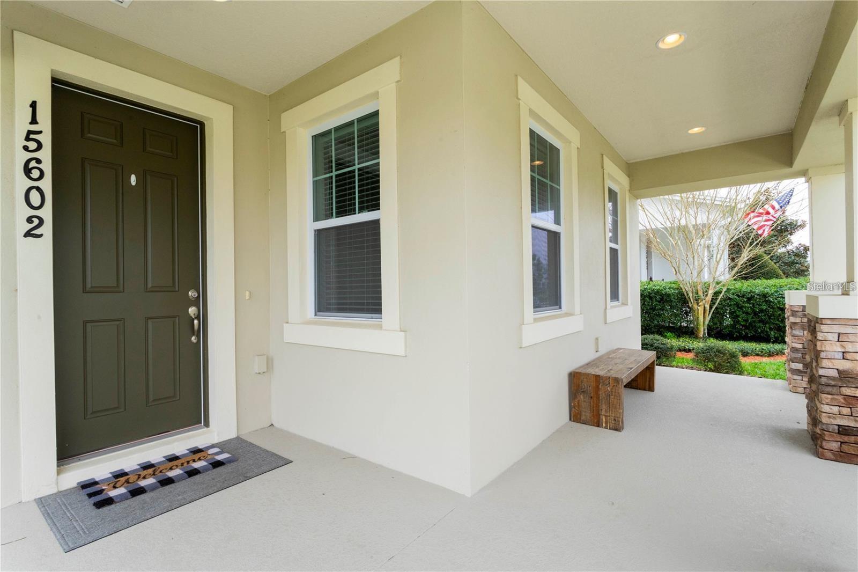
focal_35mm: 17
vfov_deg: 70.4
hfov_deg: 93.3
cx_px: 429
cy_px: 286
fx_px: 405
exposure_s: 1/80
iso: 1000
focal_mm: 17
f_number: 16
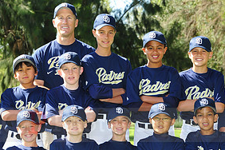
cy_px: 118
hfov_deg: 11.6
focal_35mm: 177
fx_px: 1106
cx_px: 108
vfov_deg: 7.7
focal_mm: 86
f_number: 7.1
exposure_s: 1/160
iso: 200
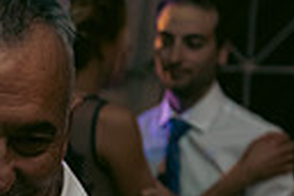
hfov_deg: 9.9
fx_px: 1658
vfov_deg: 6.7
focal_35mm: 203
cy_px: 275
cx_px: -87
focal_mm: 45
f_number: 3.5
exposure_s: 1/160
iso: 800
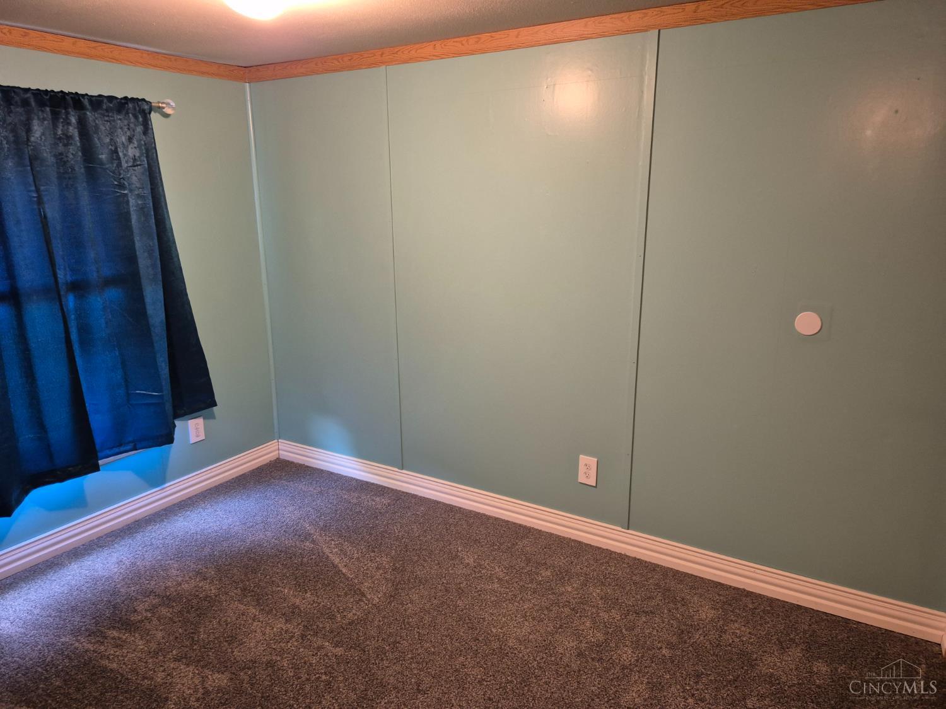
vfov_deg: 58.9
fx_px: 629
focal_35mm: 23
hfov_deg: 73.9
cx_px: 473
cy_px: 354
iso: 640
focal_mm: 5.4
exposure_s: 1/60
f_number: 1.8
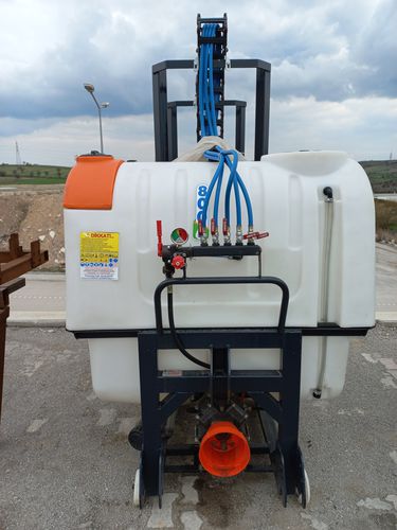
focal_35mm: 25
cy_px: 265
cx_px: 198
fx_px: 382
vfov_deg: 69.4
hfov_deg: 54.9
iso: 25
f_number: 1.8
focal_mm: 4.6
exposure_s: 1/338
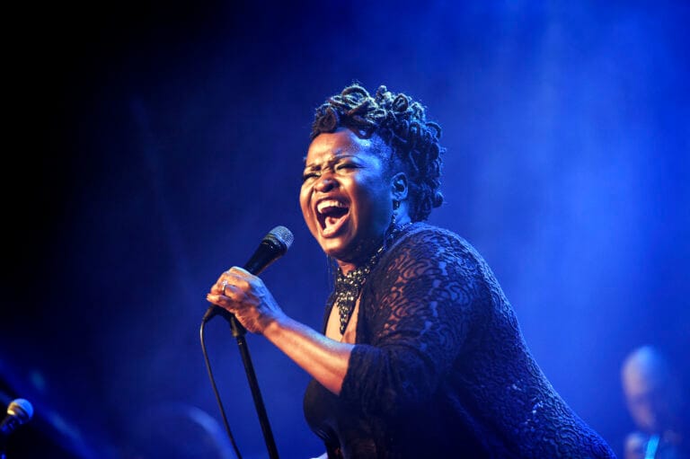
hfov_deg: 10.3
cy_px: 230
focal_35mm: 200
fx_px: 3831
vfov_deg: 6.9
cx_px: 345
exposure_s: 1/160
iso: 2500
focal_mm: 200
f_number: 3.5
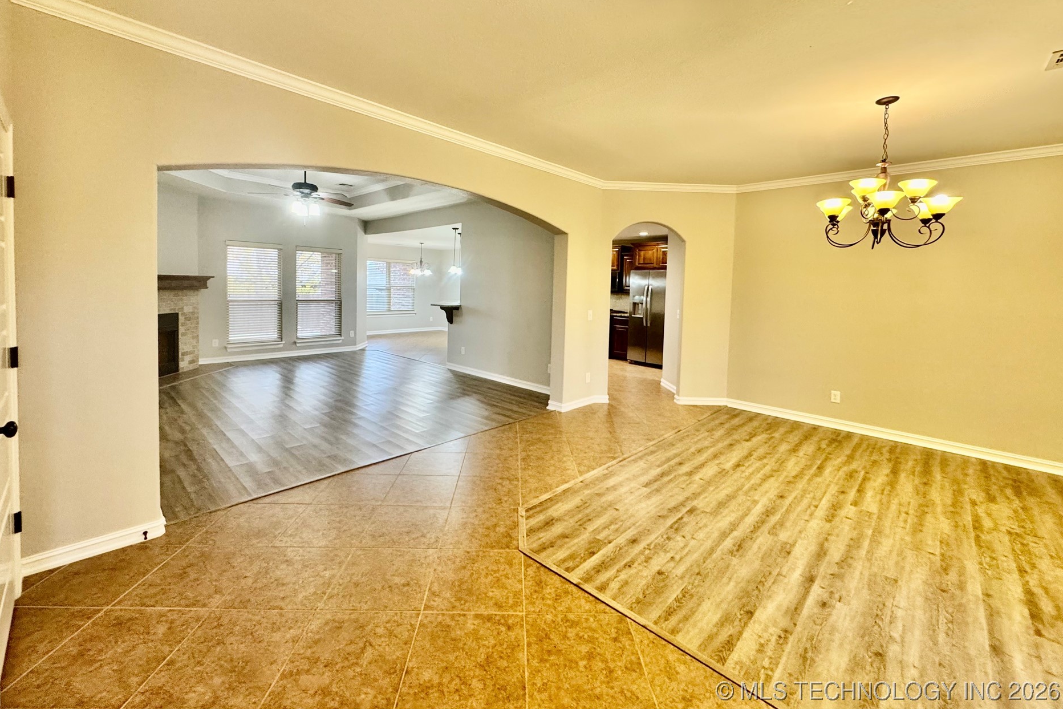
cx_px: 518
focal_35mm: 15
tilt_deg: -2.2
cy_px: 304
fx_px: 443
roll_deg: -1.2
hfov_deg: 100.4
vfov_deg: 76.9
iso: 250
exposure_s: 1/60
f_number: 2.2
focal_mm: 2.22
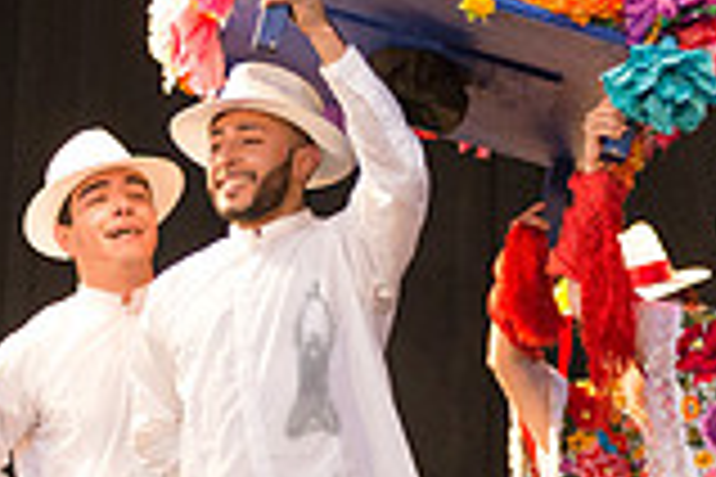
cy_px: 358
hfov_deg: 6.6
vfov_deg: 4.4
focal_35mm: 314
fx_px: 6245
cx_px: 311
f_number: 2.8
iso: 4000
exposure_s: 1/800
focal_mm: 86
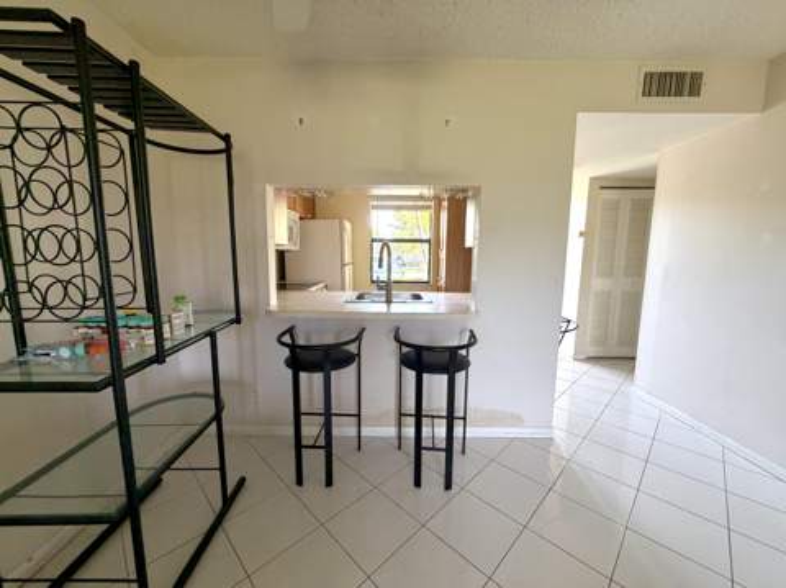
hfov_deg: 102.1
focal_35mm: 14
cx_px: 393
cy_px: 294
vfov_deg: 85.6
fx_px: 318
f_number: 2.2
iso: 320
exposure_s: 1/86
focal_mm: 2.22
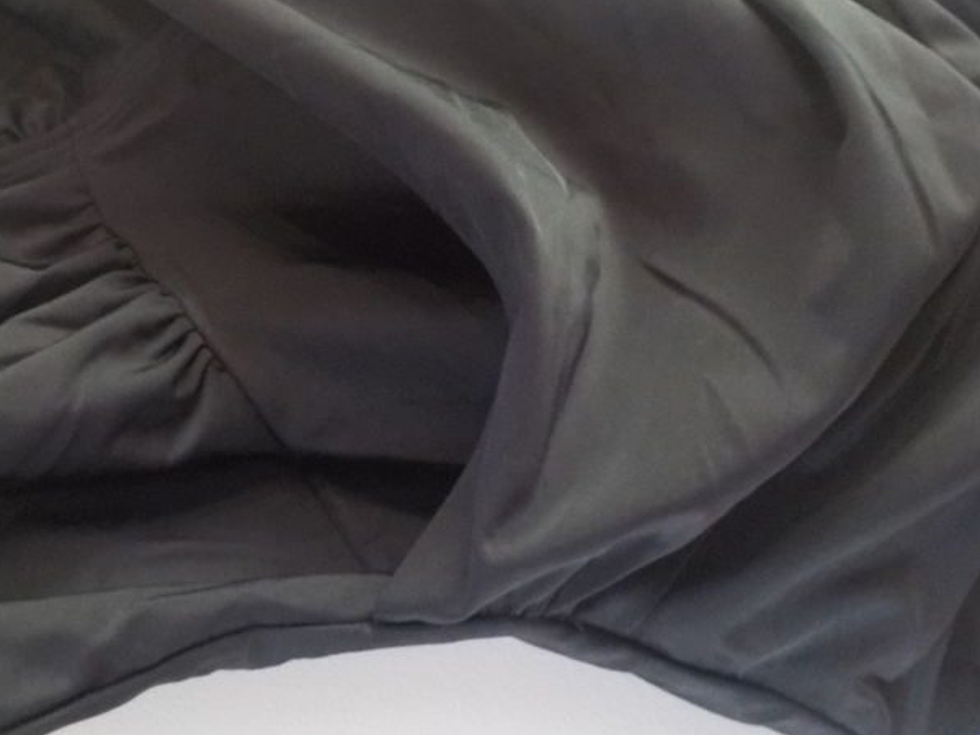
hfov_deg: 37.9
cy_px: 240
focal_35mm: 50
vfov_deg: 28.9
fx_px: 1416
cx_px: 361
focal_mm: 4.1
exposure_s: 1/8
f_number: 3.3
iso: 560
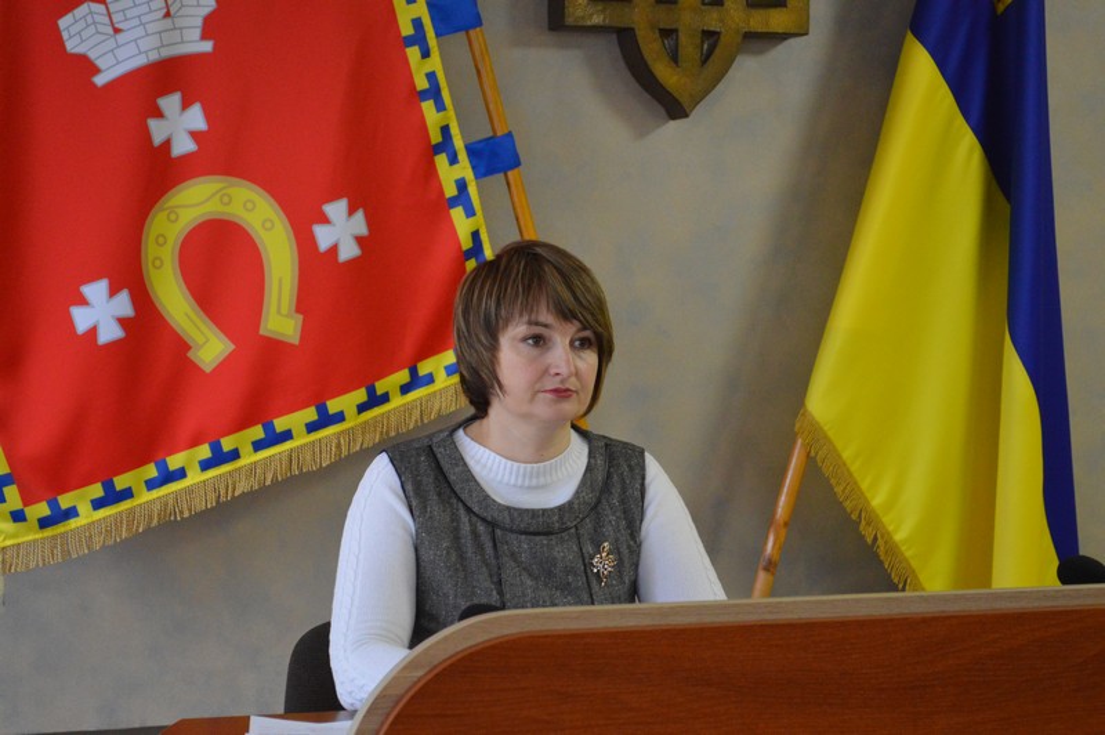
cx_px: 552
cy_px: 368
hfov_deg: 24.6
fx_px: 2530
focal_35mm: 82
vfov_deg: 16.5
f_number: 5.6
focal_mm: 55
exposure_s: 1/60
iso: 2200
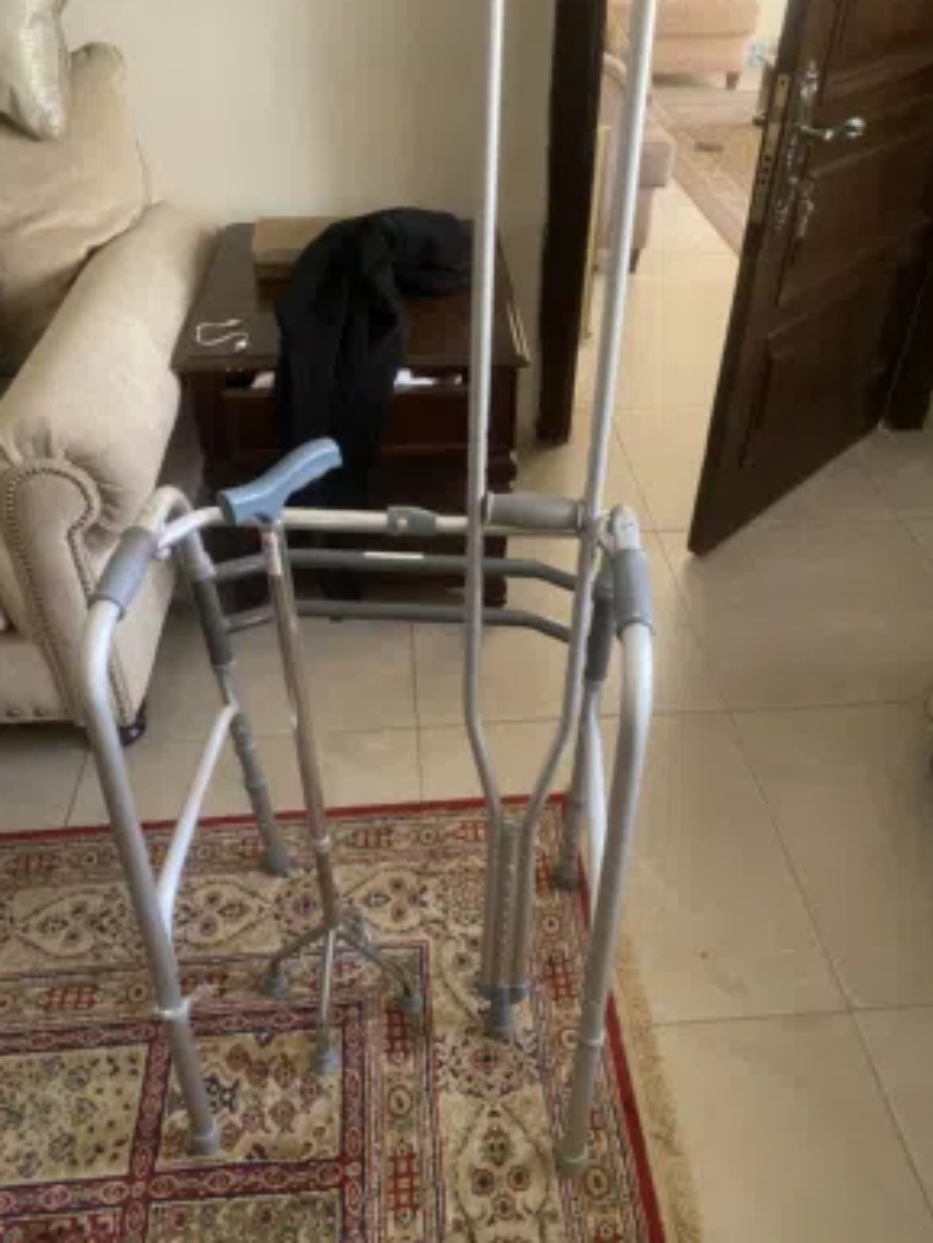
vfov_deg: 65.3
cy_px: 610
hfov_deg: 51.4
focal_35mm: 27
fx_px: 970
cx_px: 478
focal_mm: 4.25
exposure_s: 1/40
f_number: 1.8
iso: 640
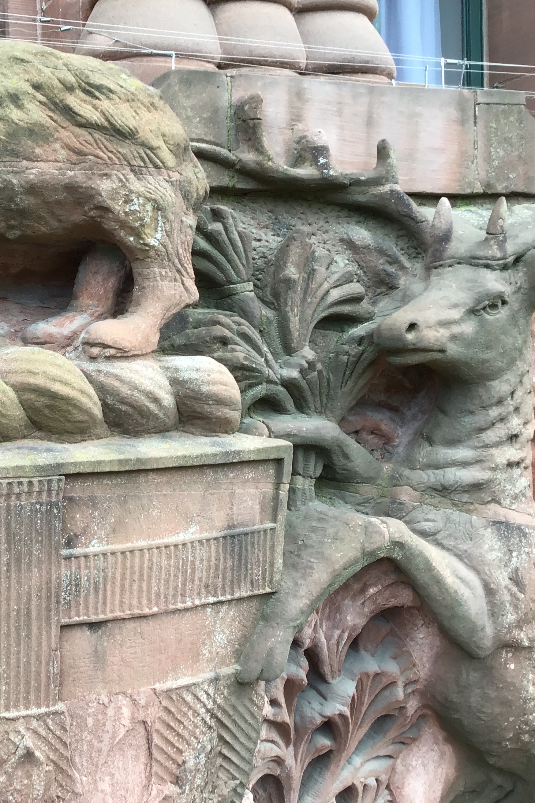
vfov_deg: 41.1
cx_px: 130
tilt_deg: -2.3
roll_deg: +1.3
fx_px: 1070
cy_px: 429
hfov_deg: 27.7
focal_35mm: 48
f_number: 2.4
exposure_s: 1/60
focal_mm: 3.3
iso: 32
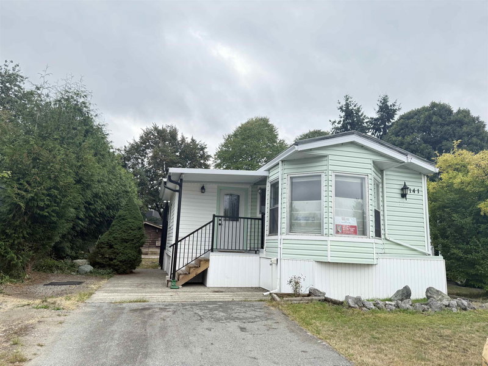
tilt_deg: +10.0
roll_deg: -2.1
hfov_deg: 71.6
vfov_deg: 56.8
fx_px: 338
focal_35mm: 24
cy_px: 183
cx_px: 244
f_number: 1.78
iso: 100
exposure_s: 1/1410
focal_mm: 6.76
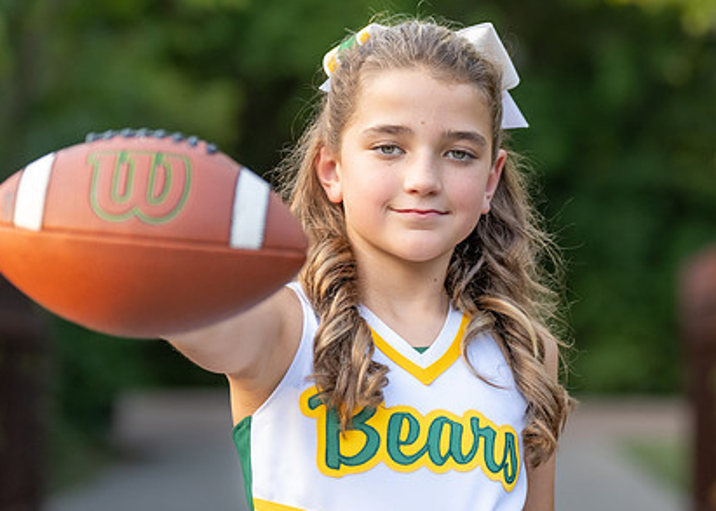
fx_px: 3739
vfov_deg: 7.8
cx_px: 395
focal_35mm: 184
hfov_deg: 10.9
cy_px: 255
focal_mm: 102
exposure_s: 1/1000
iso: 640
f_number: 2.8
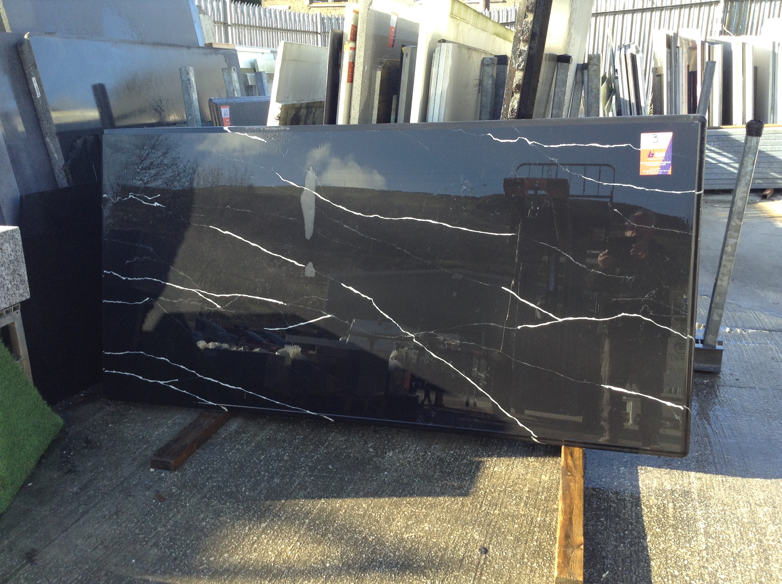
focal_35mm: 33
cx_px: 391
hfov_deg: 55.4
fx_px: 744
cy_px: 292
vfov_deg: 42.8
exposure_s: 1/120
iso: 32
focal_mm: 3.3
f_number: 2.4
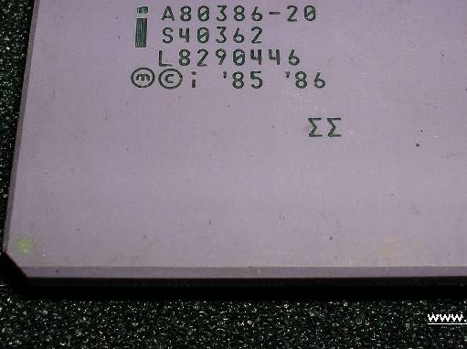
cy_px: 98
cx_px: 260
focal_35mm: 72
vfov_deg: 20.3
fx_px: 970
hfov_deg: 27.0
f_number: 5.4
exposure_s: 1/60.1
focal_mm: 7.7
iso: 50
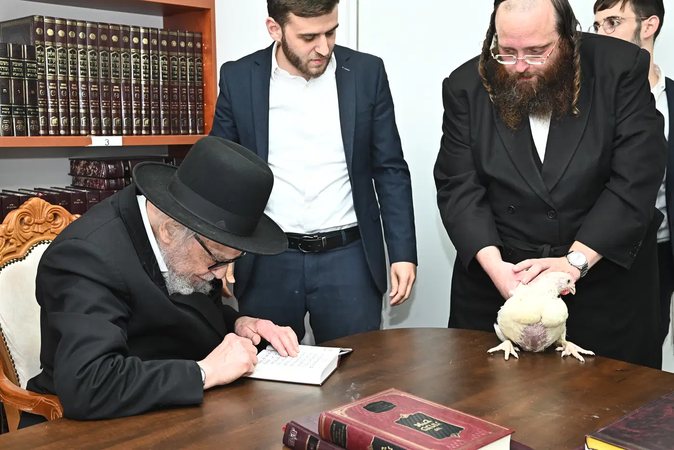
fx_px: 786
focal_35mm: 42
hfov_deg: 46.4
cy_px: 225
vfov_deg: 31.9
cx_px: 337
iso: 1250
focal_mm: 42
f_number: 7.1
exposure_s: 1/125
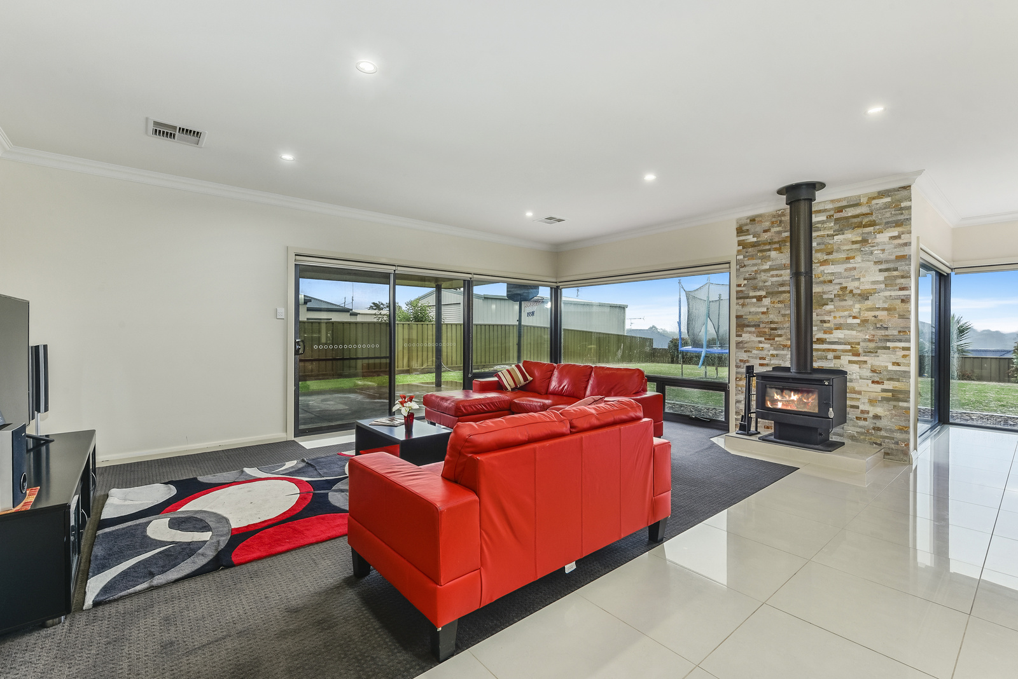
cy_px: 340
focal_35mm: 16
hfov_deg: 96.7
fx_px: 453
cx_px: 509
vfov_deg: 73.8
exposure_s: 1/1.25
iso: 125
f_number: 11
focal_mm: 16
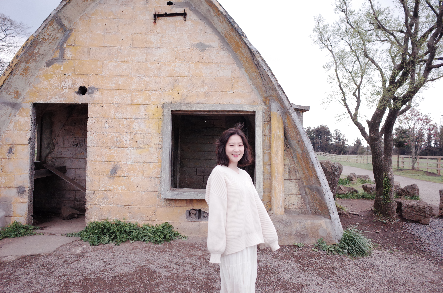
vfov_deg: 46.2
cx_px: 222
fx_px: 344
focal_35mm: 28
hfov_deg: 65.6
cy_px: 146
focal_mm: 18.3
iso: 1600
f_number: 2.8
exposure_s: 1/1500
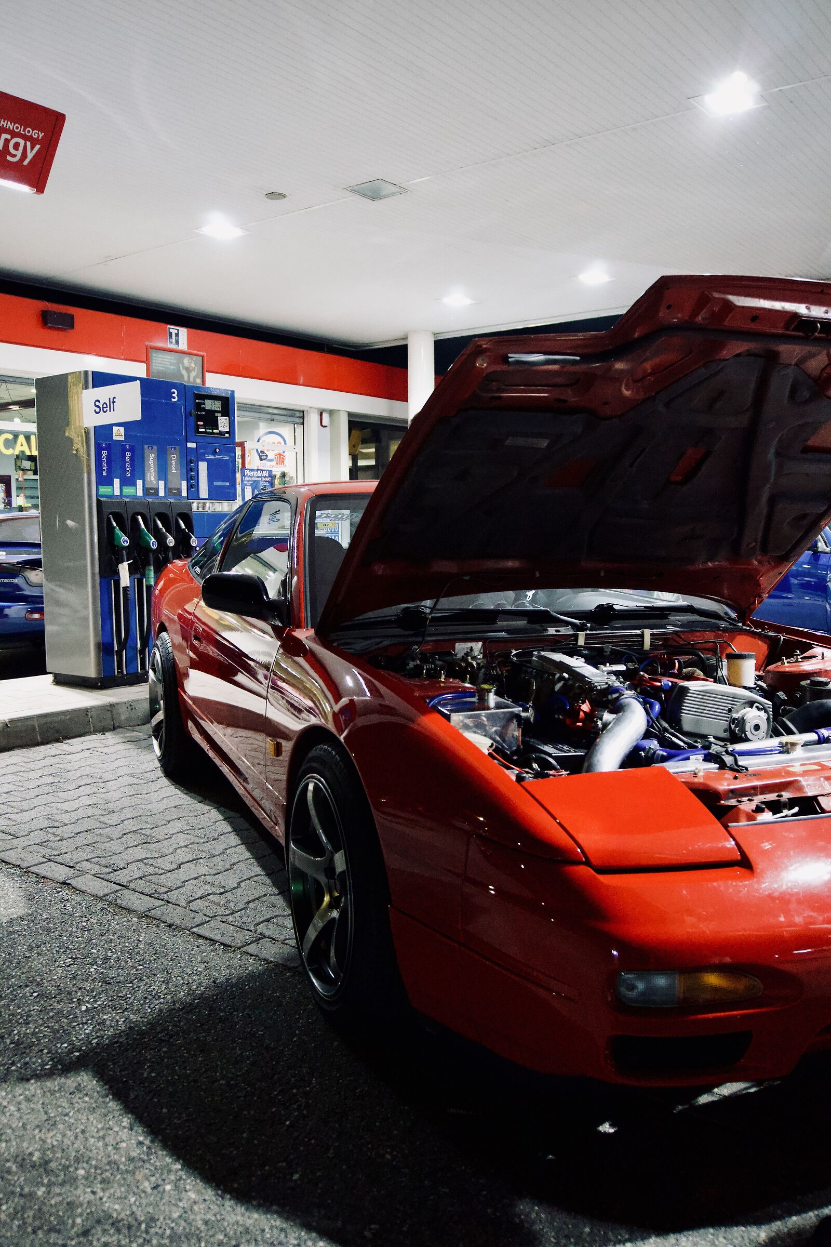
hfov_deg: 43.6
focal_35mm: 30
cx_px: 416
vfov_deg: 61.9
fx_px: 1039
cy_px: 624
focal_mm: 20
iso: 6400
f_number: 4
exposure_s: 1/60
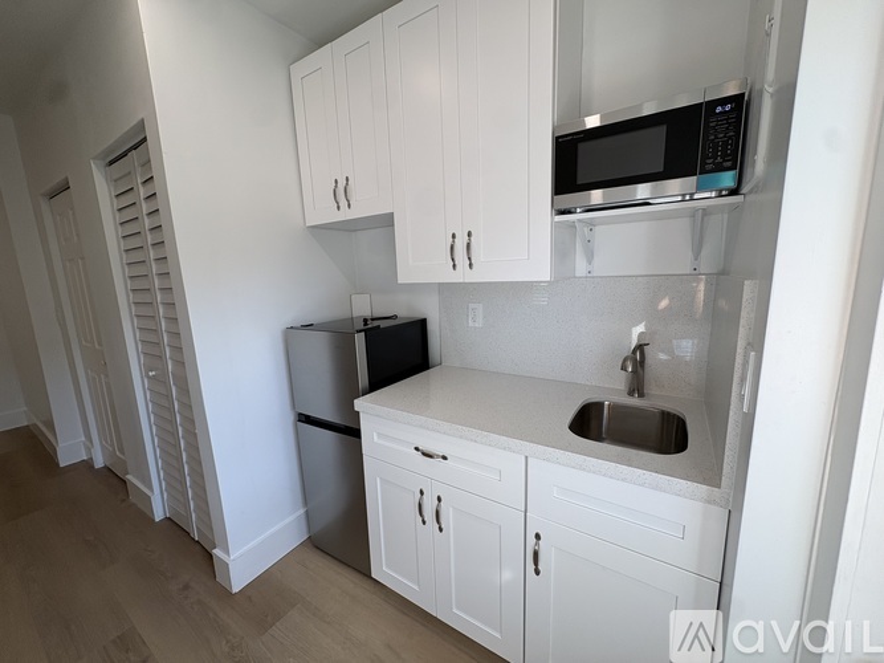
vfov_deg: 85.7
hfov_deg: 102.1
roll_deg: +2.0
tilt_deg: -9.6
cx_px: 442
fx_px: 357
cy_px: 332
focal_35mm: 14
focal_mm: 2.22
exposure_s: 1/120
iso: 64
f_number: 2.2
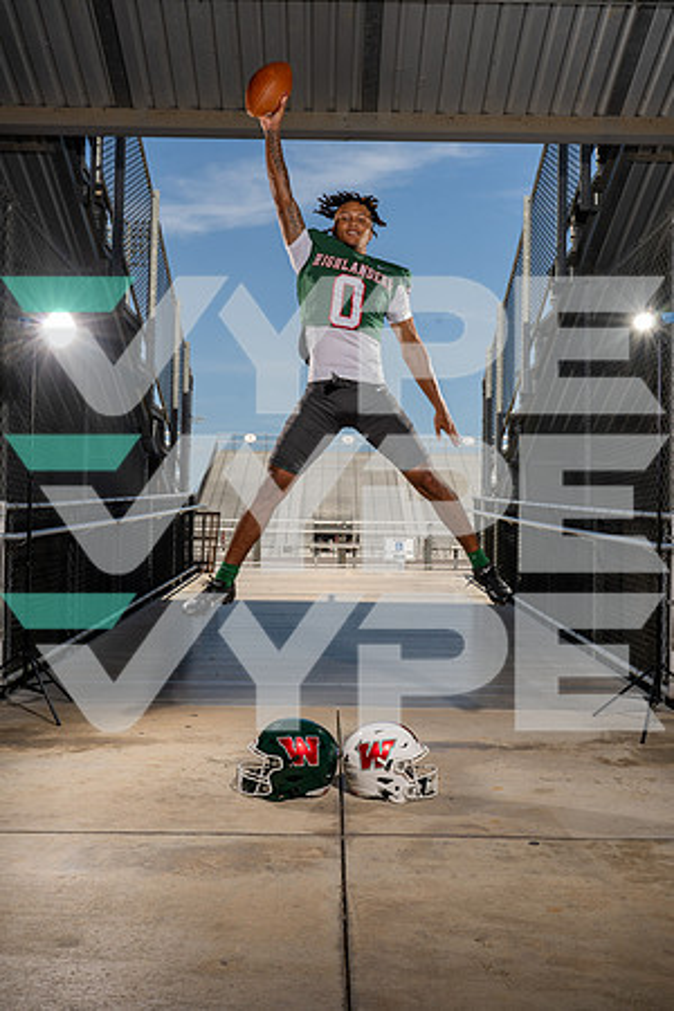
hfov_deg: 36.9
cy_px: 506
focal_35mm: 36
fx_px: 1011
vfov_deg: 53.1
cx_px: 337
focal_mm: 36
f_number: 11
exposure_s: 1/250
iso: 160
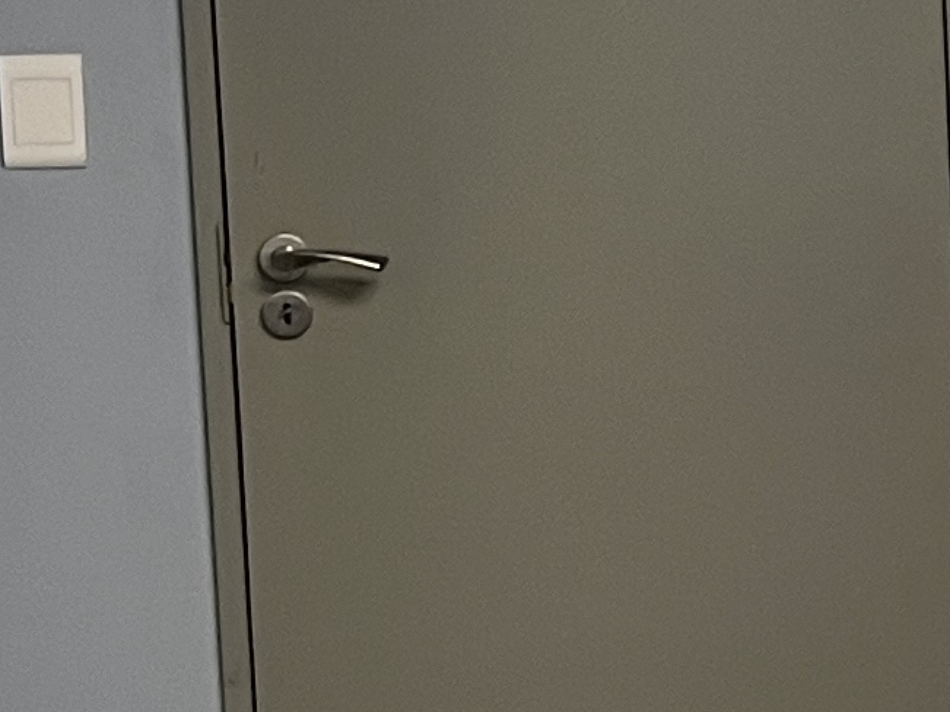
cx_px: 1936
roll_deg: -0.7
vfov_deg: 9.2
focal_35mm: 161
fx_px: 4418
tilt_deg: -8.7
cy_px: 486
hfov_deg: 11.1
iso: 80
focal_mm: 5.1
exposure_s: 1/50
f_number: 1.6
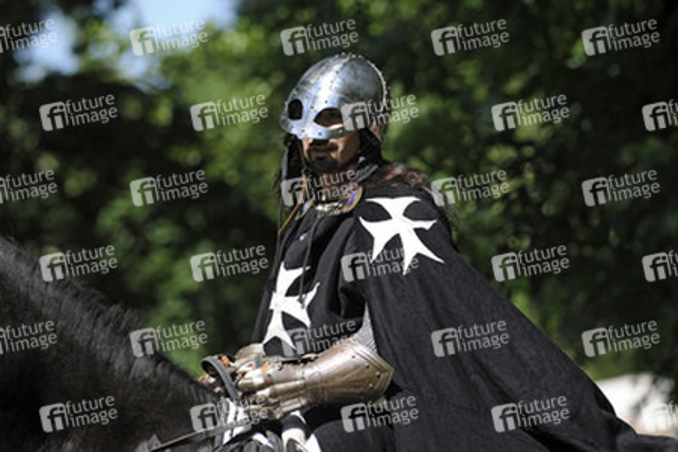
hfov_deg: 6.9
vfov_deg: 4.6
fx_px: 5650
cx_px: 339
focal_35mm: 300
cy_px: 226
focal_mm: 300
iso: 800
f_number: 6.3
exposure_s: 1/2500
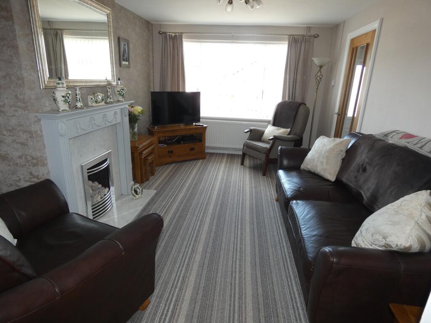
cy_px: 162
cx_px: 216
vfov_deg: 66.0
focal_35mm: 20
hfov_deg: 81.7
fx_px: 249
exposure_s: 1/60
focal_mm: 3.6
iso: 200
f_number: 2.8
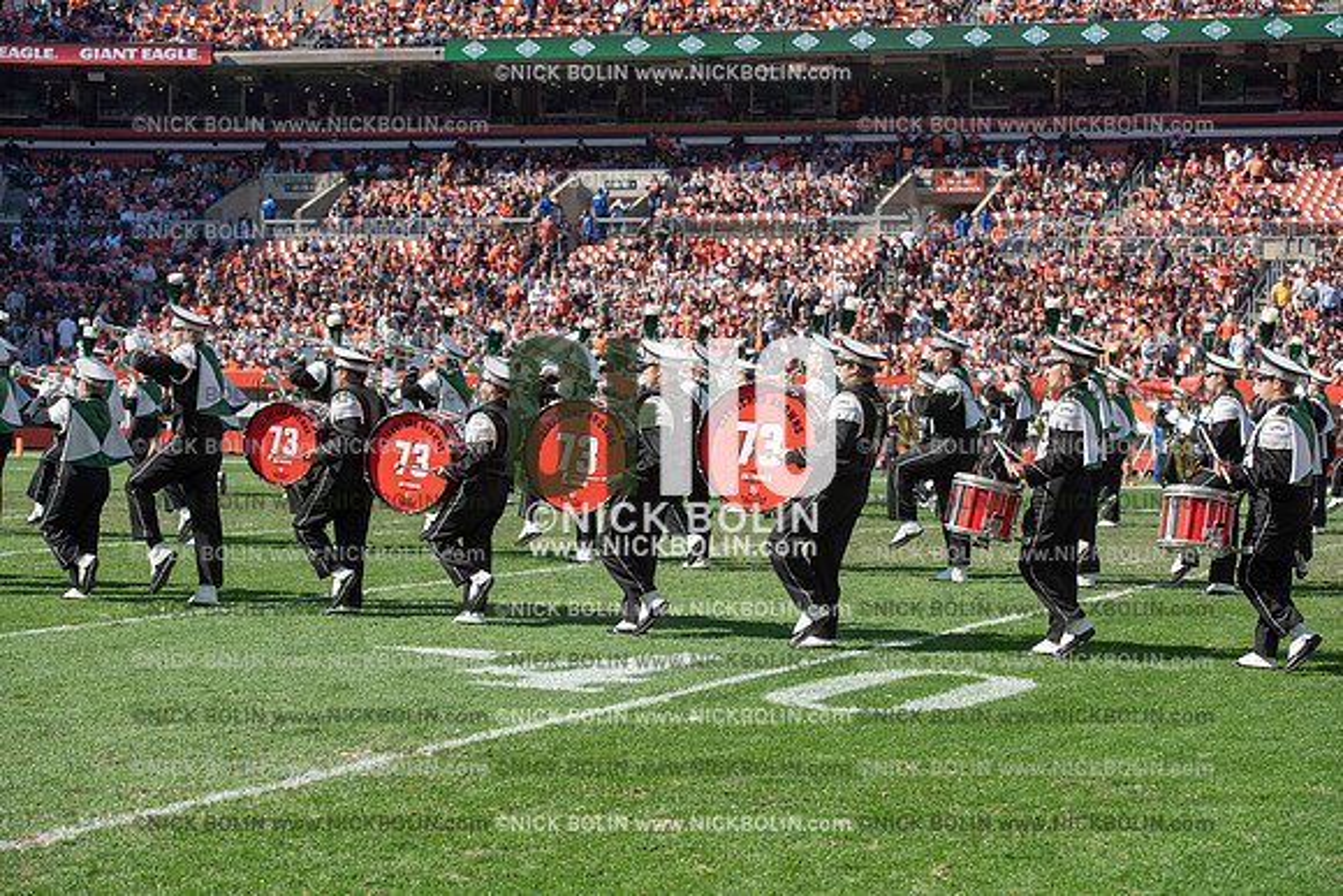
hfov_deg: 28.8
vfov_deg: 19.5
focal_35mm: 70
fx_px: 2612
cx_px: 672
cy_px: 448
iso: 400
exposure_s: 1/2000
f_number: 5
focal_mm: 70
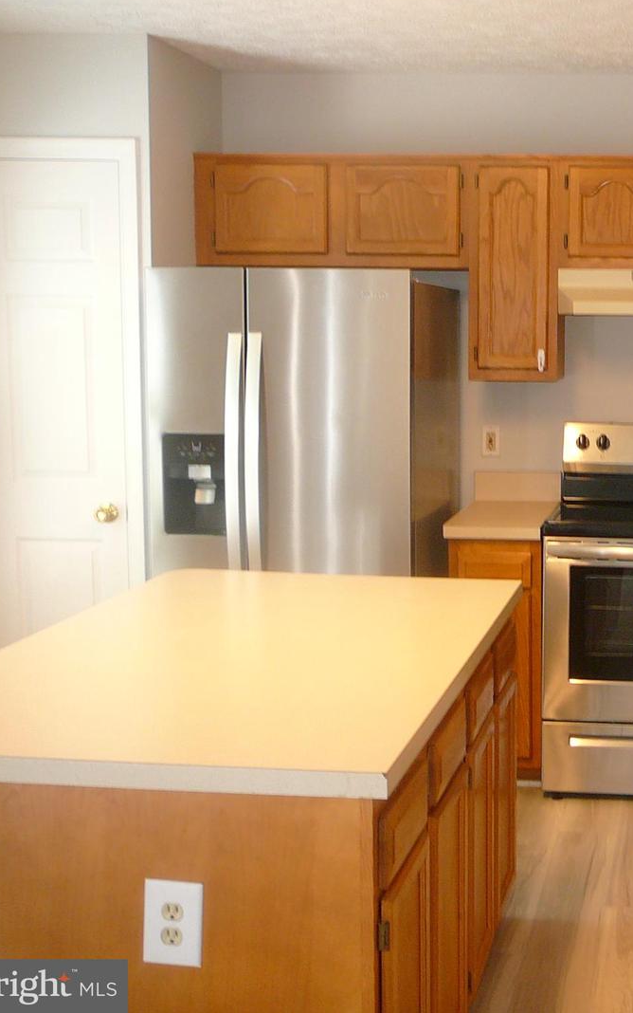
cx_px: 643
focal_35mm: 50
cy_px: 502
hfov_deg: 24.6
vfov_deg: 40.3
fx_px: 1379
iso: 100
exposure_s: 1/10
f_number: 2.8
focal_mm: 5.2
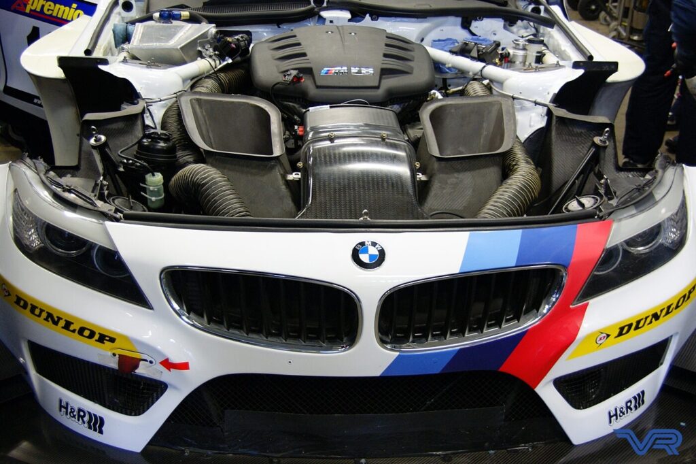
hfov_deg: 46.4
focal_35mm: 42
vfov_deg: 31.9
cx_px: 348
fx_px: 812
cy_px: 232
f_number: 4
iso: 400
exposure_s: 1/20
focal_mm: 28
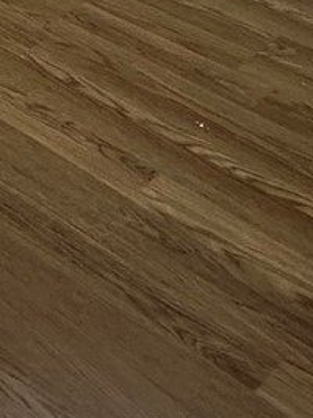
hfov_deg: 15.2
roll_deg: +2.4
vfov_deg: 16.6
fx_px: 1014
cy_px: -454
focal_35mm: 84
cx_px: -250
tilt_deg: -4.3
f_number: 2.2
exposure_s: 1/60
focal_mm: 2.22
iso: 160
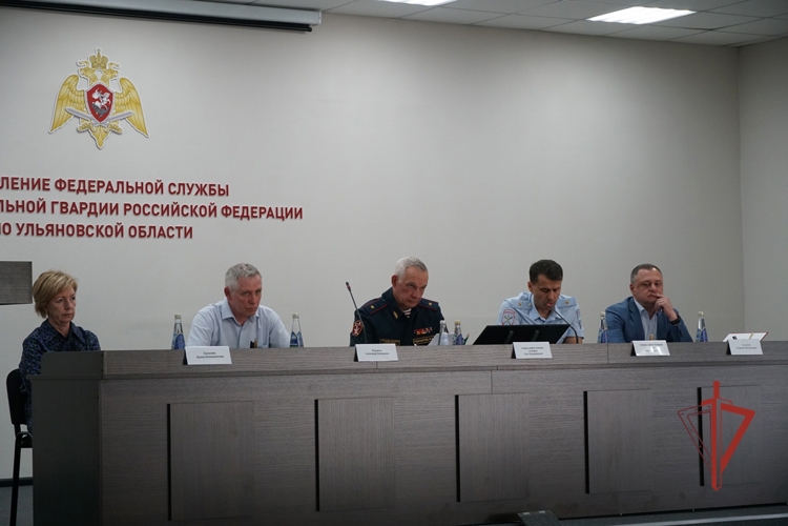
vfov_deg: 16.3
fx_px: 1839
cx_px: 394
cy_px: 263
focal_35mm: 84
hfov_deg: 24.2
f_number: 5
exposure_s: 1/160
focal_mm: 56
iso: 1000
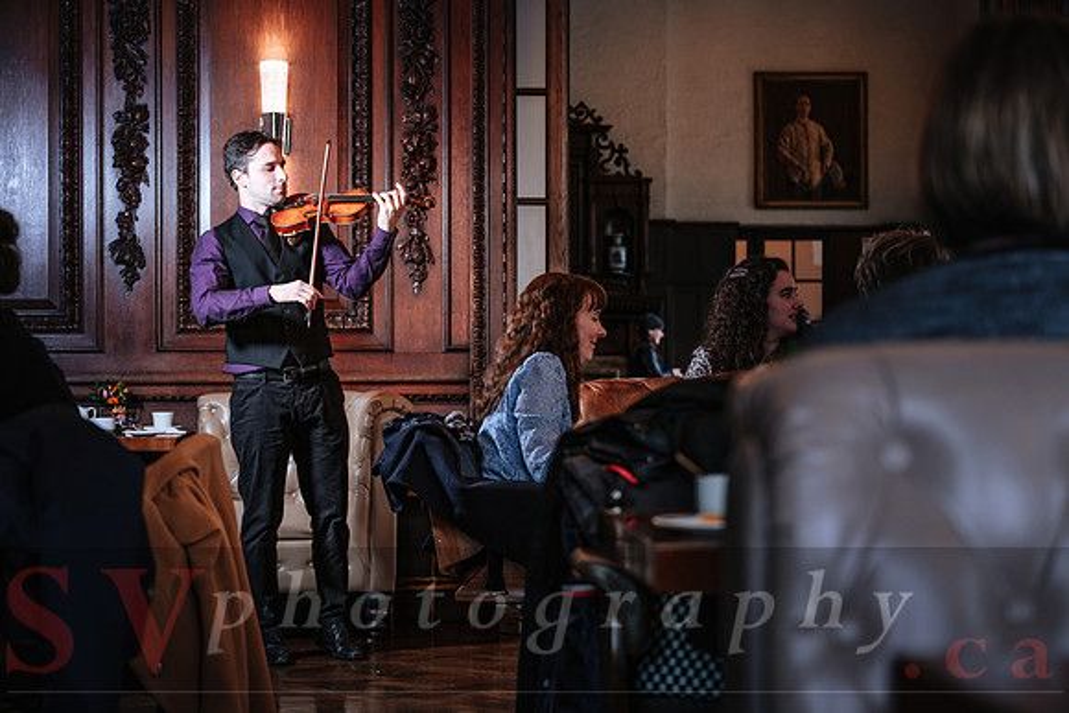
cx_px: 534
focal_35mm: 78
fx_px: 2317
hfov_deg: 26.0
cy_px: 356
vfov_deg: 17.5
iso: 160
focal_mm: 52
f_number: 2.8
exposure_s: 1/80
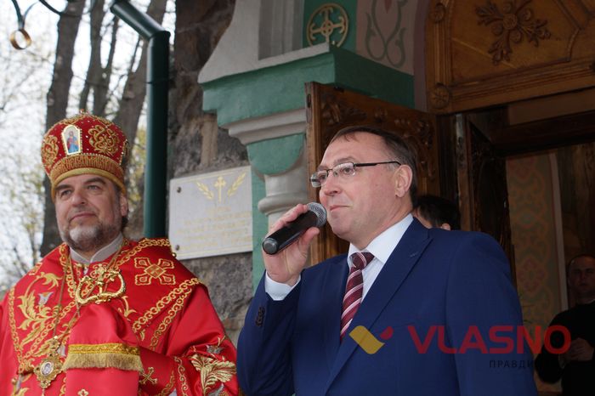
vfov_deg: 18.2
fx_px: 1239
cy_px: 198
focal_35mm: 75
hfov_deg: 27.0
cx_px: 298
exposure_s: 1/80
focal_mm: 50
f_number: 5.6
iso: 250
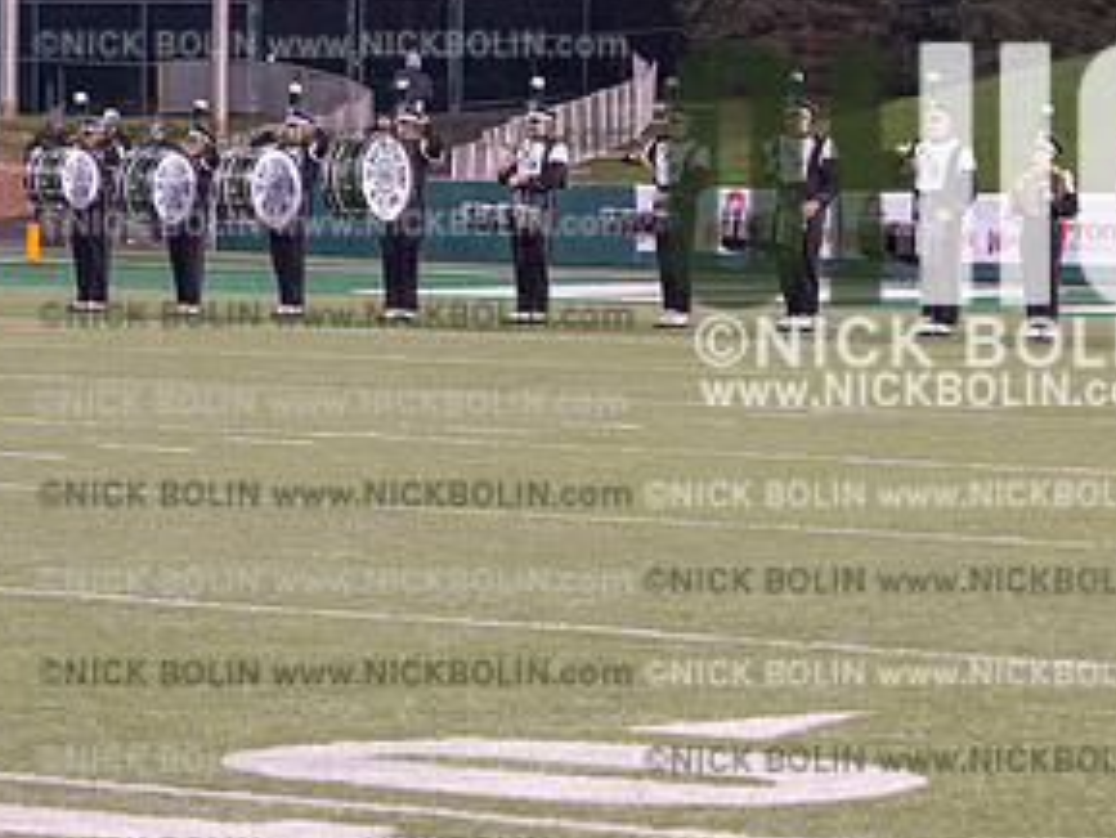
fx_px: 6225
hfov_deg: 10.2
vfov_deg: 7.7
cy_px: 224
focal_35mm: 193
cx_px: 938
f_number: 5.6
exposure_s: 1/400
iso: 6400
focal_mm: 100
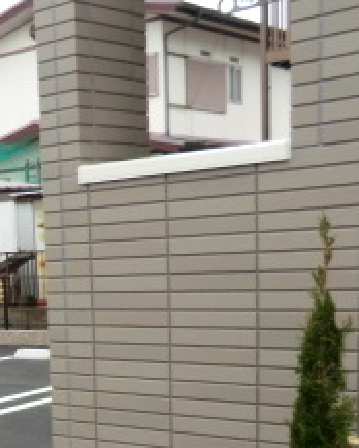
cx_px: -103
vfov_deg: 26.2
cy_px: 436
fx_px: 915
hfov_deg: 20.4
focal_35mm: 69
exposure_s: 1/60
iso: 160
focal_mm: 4.3
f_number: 3.2
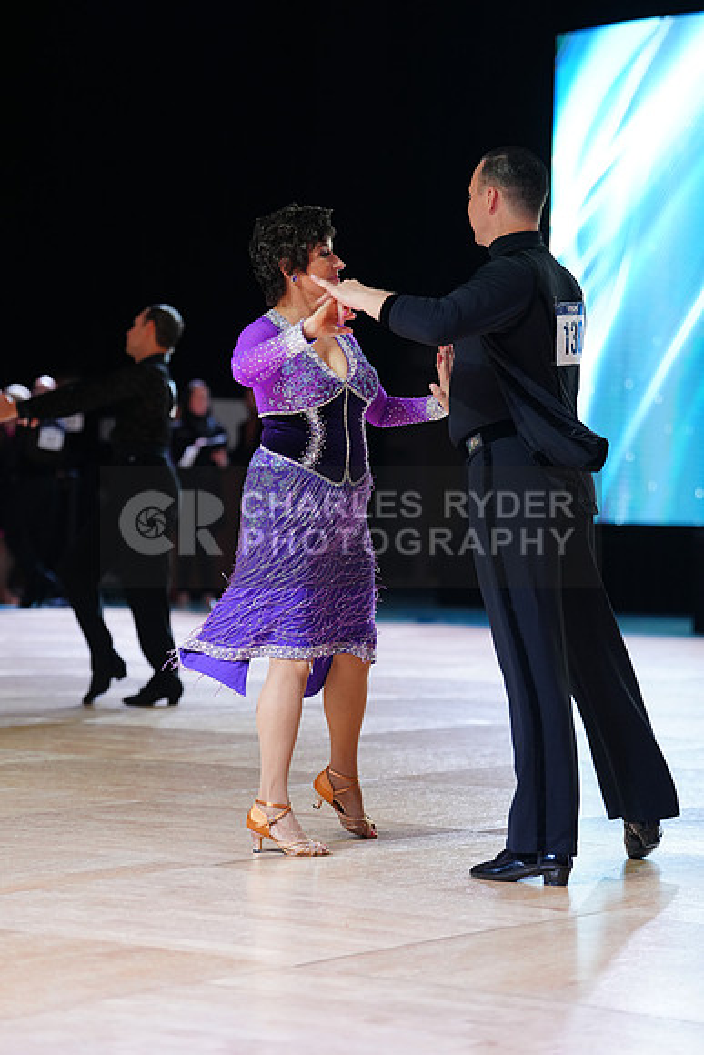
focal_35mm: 109
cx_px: 352
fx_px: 3195
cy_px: 528
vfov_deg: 18.8
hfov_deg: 12.6
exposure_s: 1/400
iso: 1000
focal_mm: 109
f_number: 2.8
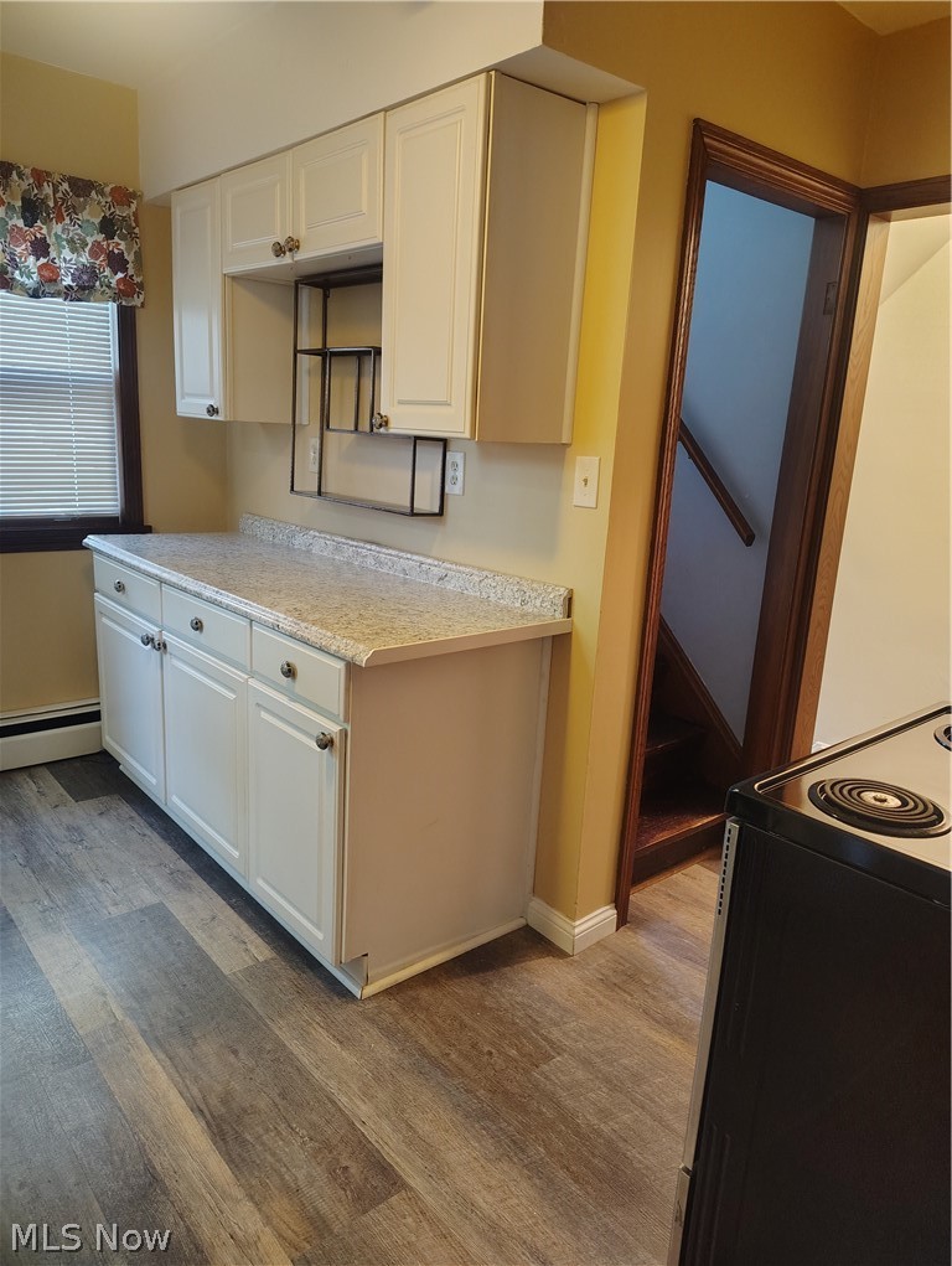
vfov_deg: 71.5
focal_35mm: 24
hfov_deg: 56.9
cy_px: 633
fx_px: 878
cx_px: 476
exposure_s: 1/30
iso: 2063
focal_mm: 5.56
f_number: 1.8
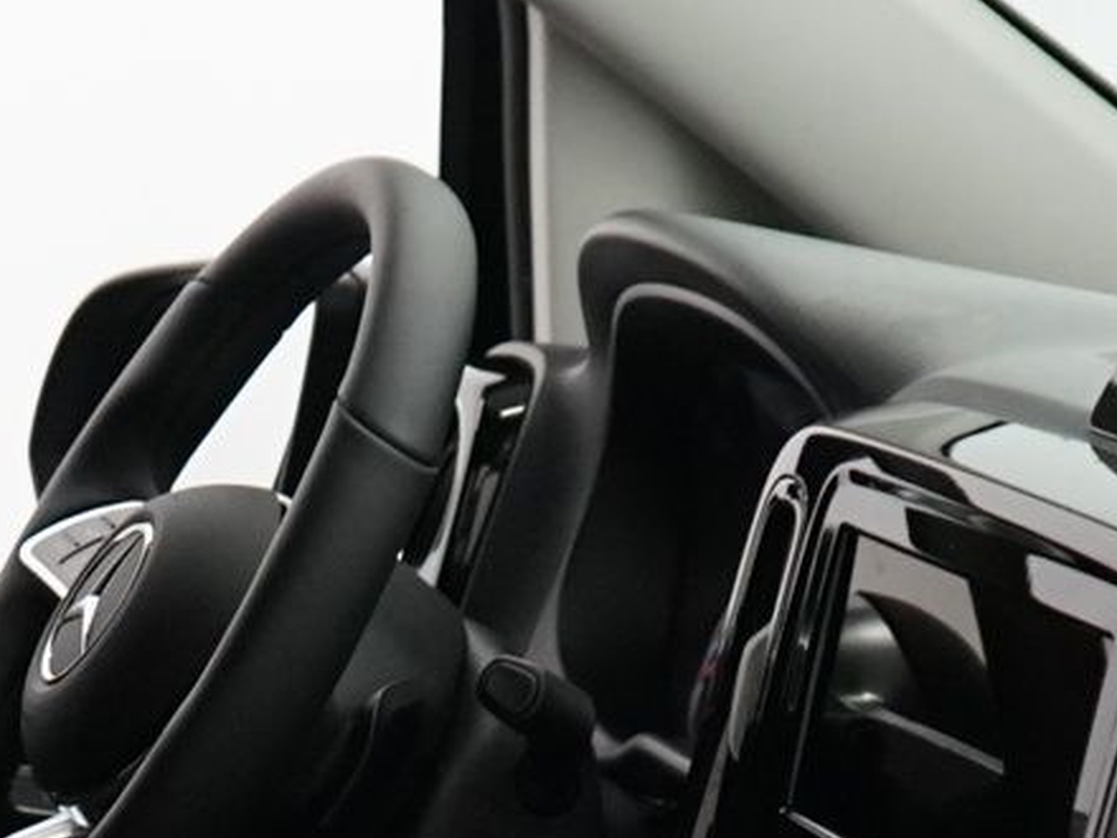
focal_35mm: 164
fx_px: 5292
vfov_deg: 8.9
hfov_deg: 12.0
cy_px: 1121
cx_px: 94
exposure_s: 1/160
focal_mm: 30
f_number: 3.5
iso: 2000
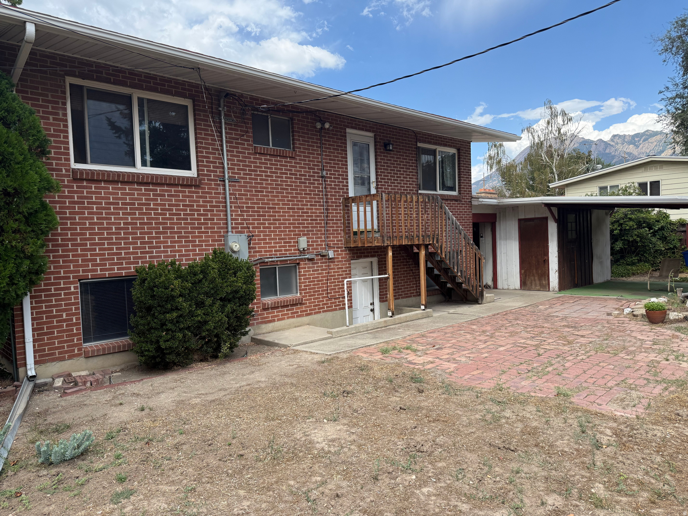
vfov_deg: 56.8
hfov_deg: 71.6
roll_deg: +2.6
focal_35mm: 24
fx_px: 477
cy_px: 258
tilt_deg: -1.6
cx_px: 344
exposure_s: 1/1812
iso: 100
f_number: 1.78
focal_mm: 6.76
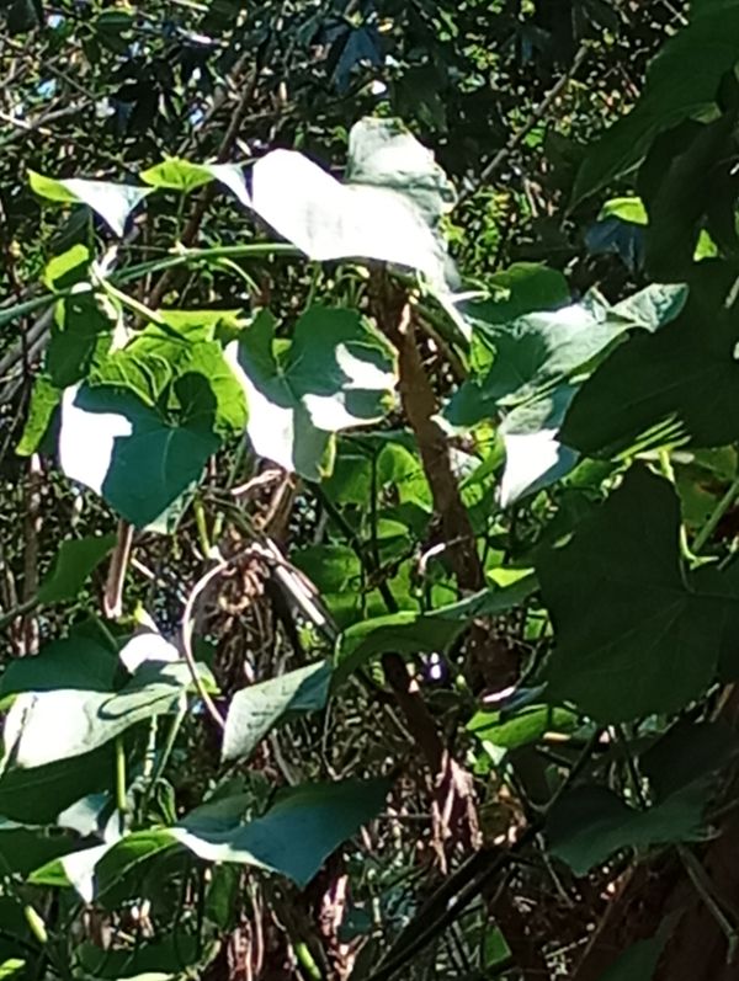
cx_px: 370
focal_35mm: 176
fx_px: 4998
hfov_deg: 8.5
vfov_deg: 11.2
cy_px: 490
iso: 110
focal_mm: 4.27
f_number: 1.8
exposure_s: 1/287
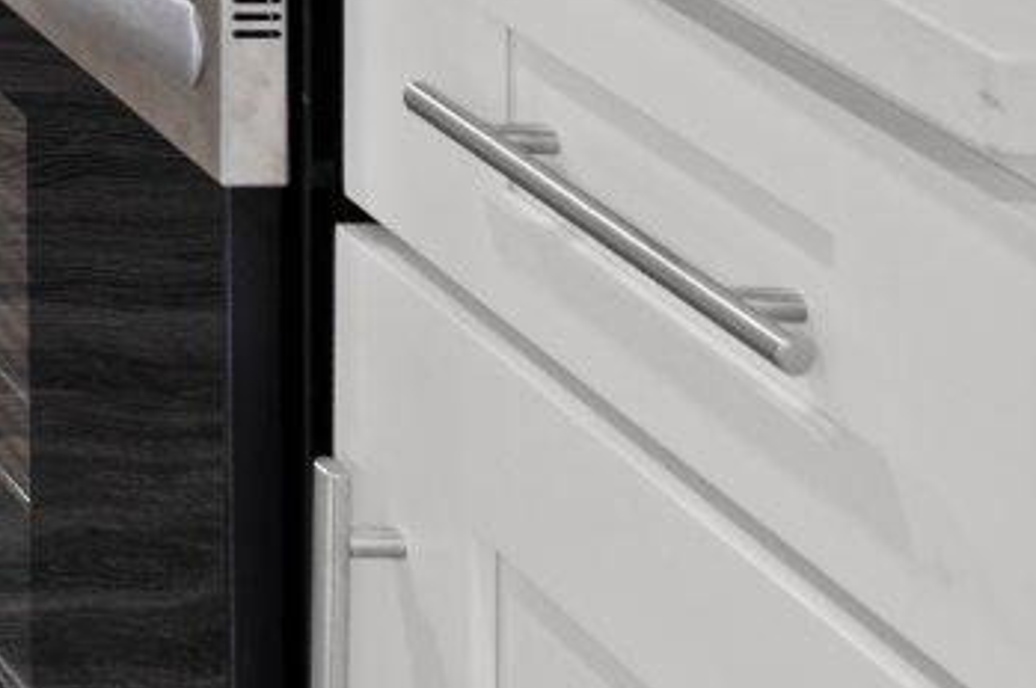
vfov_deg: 10.5
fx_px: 2787
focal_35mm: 97
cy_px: -1297
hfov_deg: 13.7
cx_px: -1570
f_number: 9
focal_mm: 16.5
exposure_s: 1/1.25
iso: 100
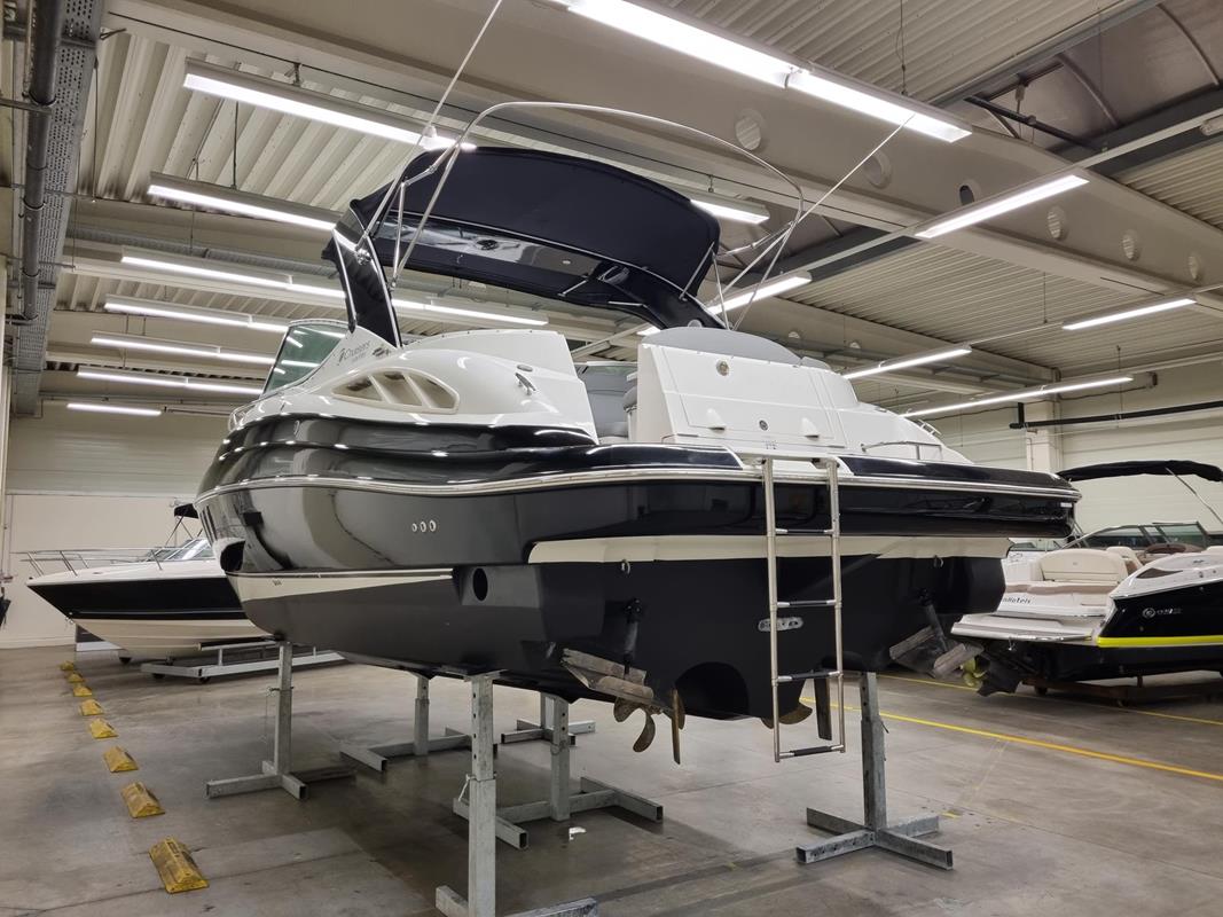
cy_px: 458
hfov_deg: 67.3
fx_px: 918
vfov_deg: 53.1
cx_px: 612
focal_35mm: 26
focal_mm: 5.4
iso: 160
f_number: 1.8
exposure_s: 1/100
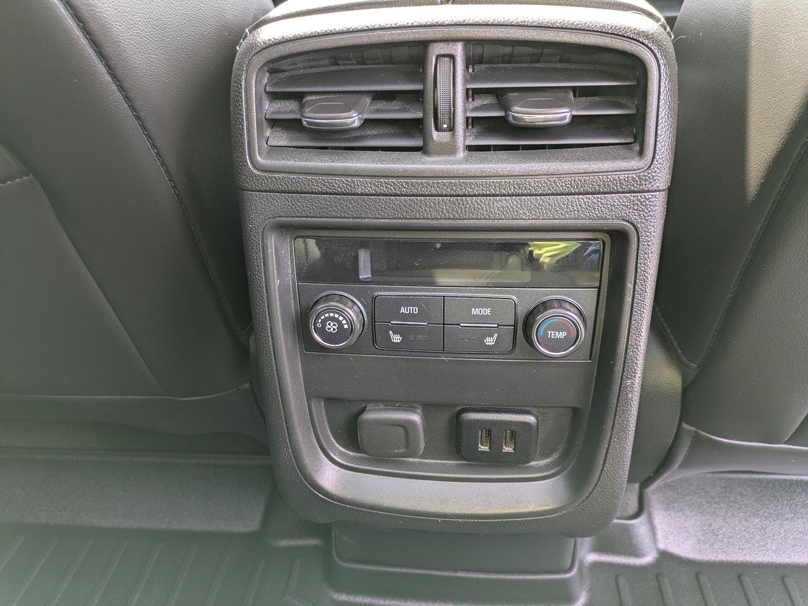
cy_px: 303
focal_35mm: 25
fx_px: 584
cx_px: 404
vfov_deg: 54.9
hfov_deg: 69.4
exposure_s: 1/33.3
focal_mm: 5.43
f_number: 1.89
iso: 65
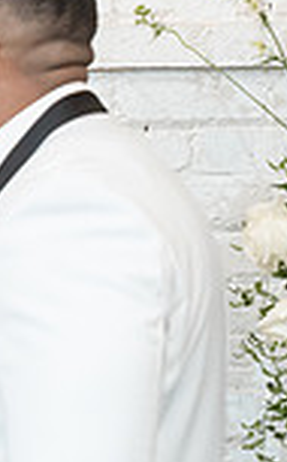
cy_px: 339
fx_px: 4678
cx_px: -258
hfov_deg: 3.5
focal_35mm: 372
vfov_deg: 5.7
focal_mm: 70
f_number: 4
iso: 2000
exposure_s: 1/100
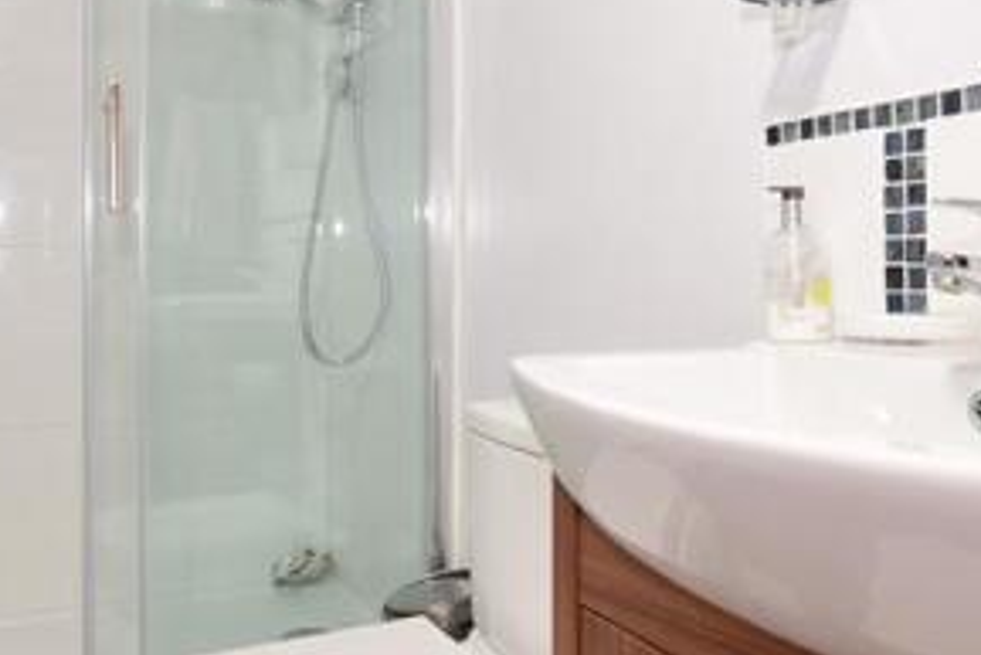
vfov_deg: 38.8
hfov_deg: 55.8
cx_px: 479
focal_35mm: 34
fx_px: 927
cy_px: 260
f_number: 5
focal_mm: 10
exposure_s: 1.3
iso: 200
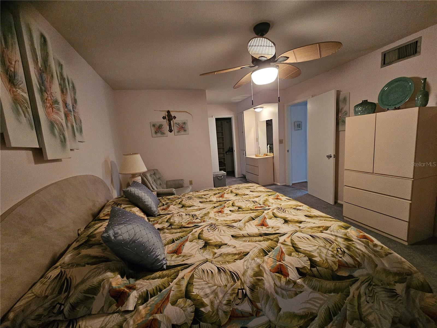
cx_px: 218
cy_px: 164
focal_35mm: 13
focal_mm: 2.2
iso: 640
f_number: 2.2
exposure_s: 1/24
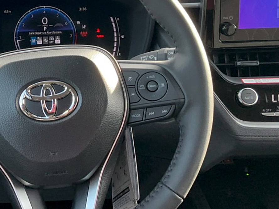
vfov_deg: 26.7
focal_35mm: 54
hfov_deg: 34.2
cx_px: 45
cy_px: 53
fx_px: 435
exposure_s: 1/100
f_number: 1.8
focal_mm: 3
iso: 50
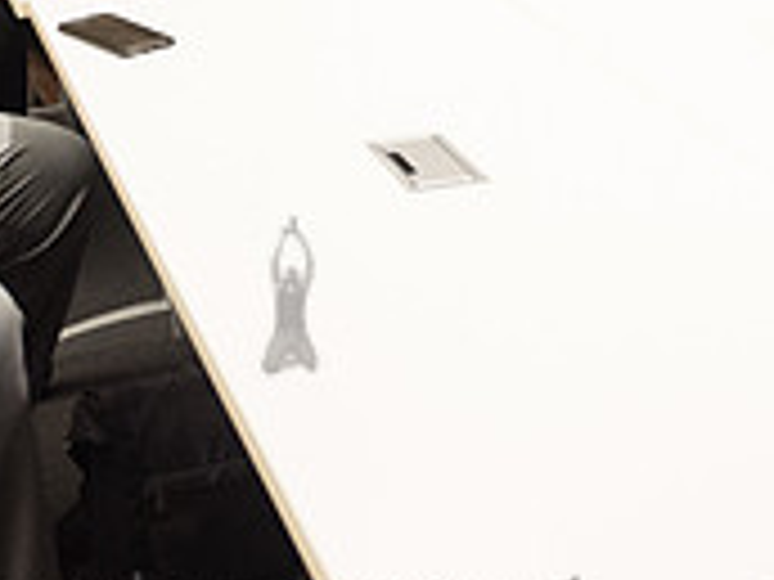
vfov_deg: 17.8
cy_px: -142
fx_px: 1744
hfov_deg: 24.9
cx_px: 288
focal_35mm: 78
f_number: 4
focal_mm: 24
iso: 2500
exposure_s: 1/320
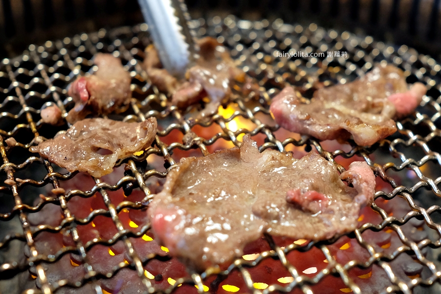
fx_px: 429
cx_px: 220
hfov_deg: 54.4
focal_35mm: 35
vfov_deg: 37.9
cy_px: 147
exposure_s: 1/56
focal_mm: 23
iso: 2000
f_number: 2.8
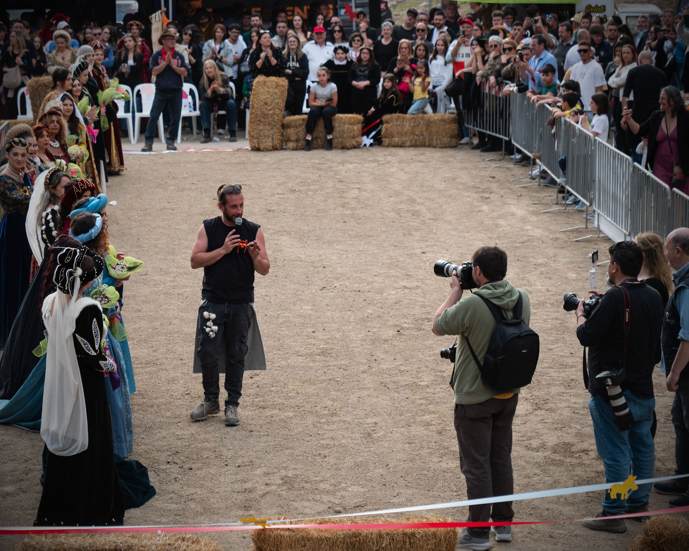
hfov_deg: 15.3
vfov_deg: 12.2
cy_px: 273
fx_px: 2569
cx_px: 333
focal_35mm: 126
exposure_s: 1/320
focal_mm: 60
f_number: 4.5
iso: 200
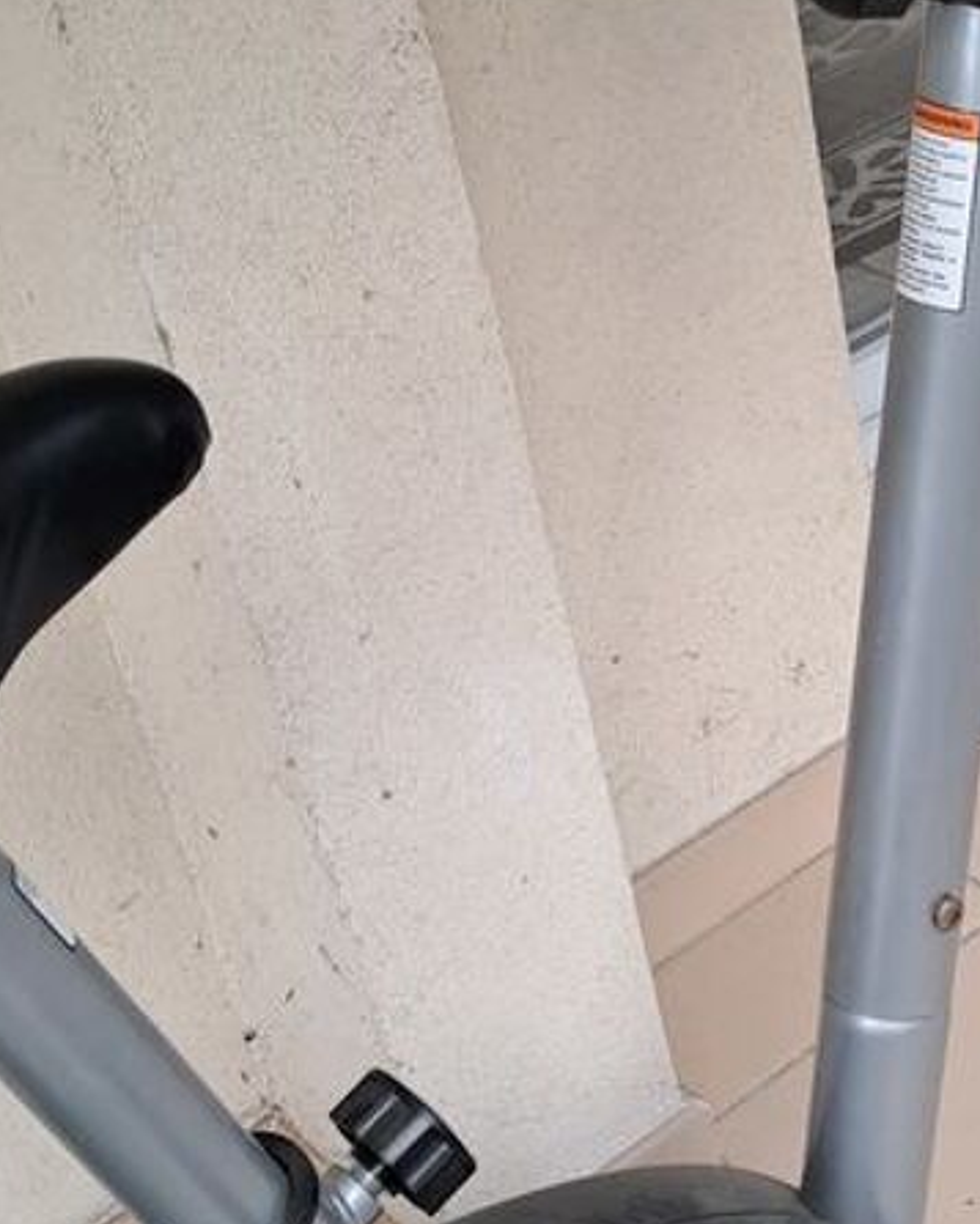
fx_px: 2646
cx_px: 736
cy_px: 649
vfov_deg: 26.1
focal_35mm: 73
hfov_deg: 20.8
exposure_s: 1/100
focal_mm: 4.65
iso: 50
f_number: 1.8
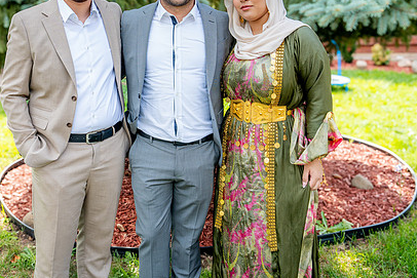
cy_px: 95
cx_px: 139
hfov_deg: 39.1
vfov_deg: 26.9
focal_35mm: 50
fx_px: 579
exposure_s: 1/320
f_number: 5
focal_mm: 35
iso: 320
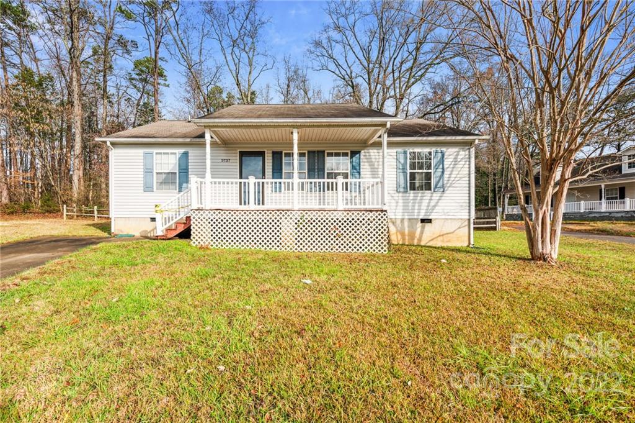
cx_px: 318
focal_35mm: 15
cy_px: 212
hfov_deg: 100.4
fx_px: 264
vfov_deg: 77.2
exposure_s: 1/2000
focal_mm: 15
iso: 400
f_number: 7.1
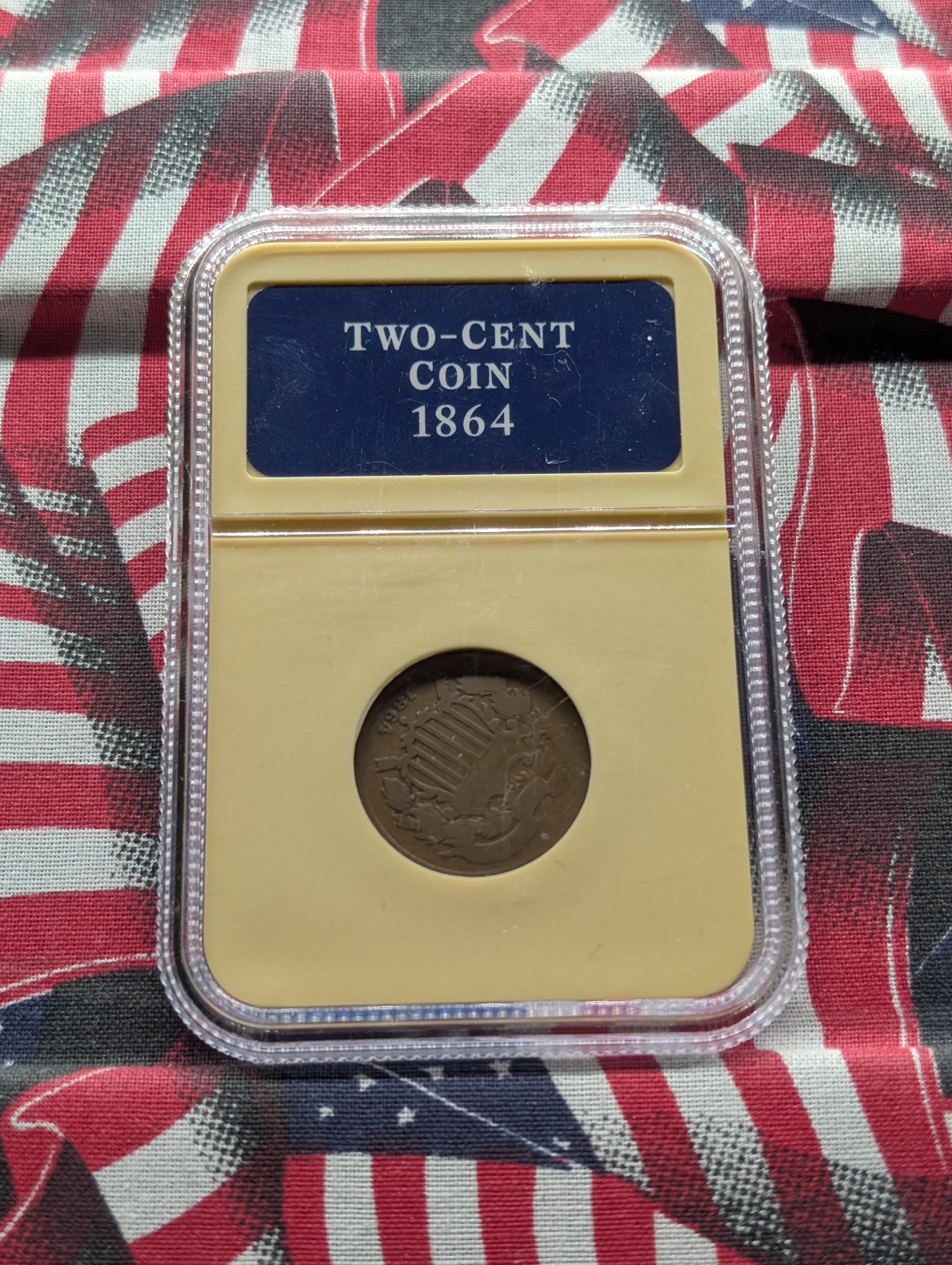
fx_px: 1792
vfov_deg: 38.9
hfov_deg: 29.7
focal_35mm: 49
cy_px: 632
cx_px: 476
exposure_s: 1/337
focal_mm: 6.9
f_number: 1.68
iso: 213
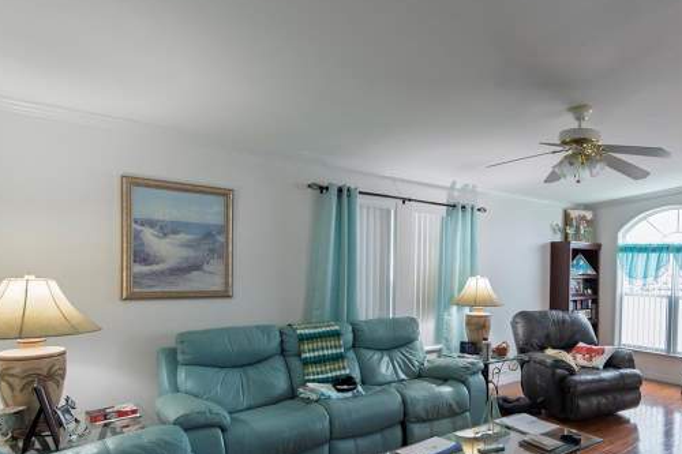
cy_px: 279
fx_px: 454
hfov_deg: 69.9
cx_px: 494
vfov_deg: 52.6
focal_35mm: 24
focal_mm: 15
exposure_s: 1/50
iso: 100
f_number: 3.5
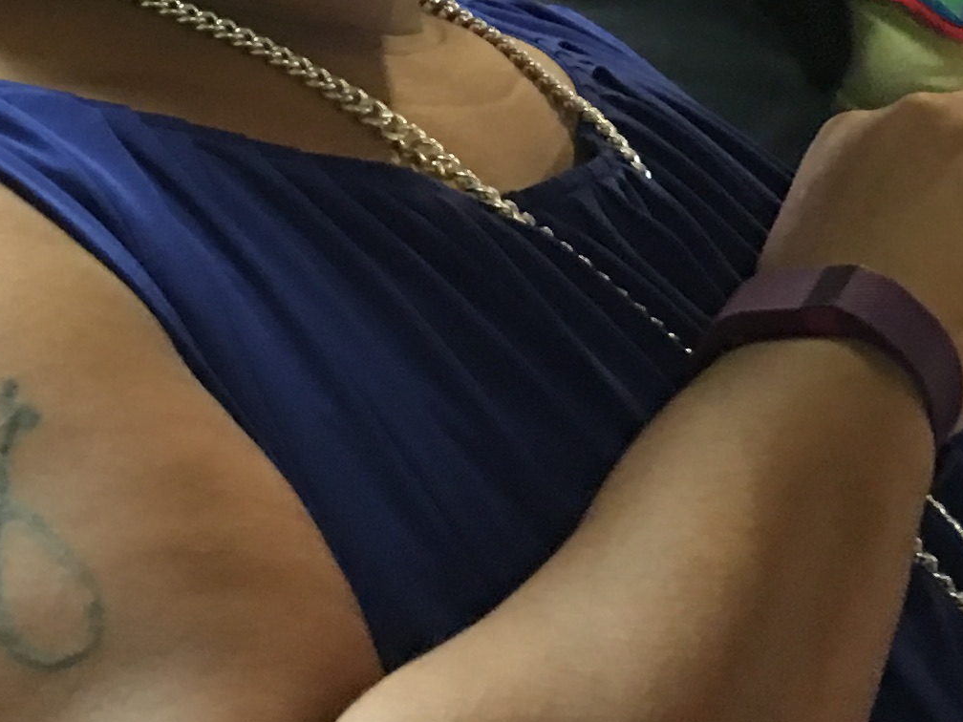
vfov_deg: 12.4
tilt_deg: -5.1
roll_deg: -0.1
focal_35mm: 116
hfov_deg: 16.9
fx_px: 3227
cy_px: -214
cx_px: 707
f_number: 2.2
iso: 64
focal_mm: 4.15
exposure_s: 1/4
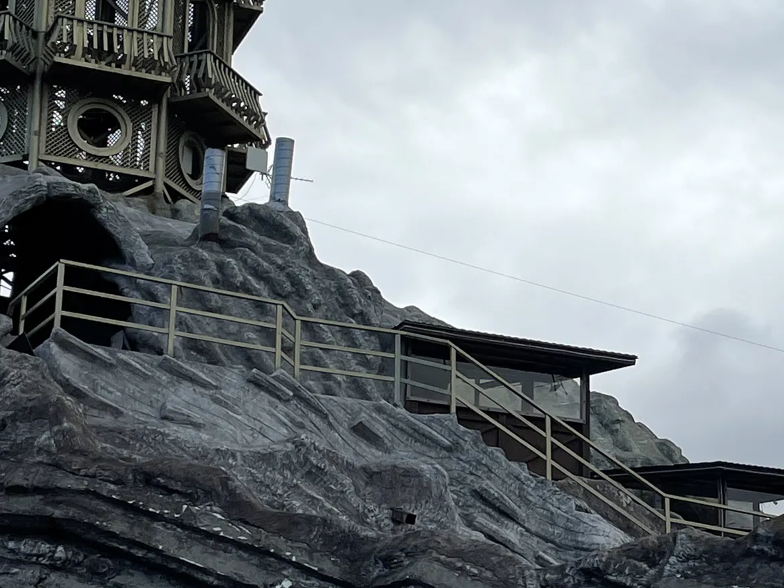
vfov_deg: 16.4
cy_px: 305
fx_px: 2039
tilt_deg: +21.2
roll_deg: +2.8
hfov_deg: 21.3
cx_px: 698
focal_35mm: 90
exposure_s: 1/7813
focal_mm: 4.2
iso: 32
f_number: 1.6
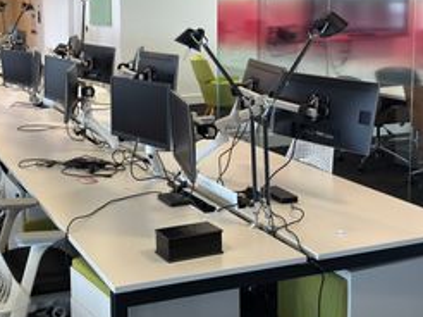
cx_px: 86
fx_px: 696
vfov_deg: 25.2
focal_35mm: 57
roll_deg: +1.5
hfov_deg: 32.9
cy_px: 71
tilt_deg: -5.6
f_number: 1.78
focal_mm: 6.76
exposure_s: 1/100
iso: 80
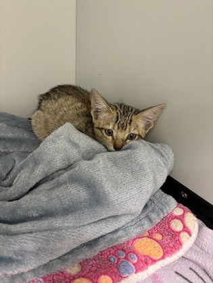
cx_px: 106
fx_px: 213
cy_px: 142
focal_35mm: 26
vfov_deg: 67.3
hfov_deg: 53.1
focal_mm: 5.96
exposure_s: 1/40
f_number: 1.6
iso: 400
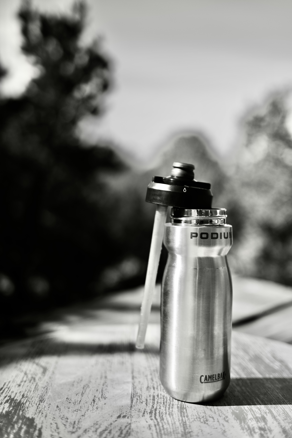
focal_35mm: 40
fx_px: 487
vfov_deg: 48.5
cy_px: 219
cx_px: 146
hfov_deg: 33.4
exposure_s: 1/6400
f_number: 2
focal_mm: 40
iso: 100
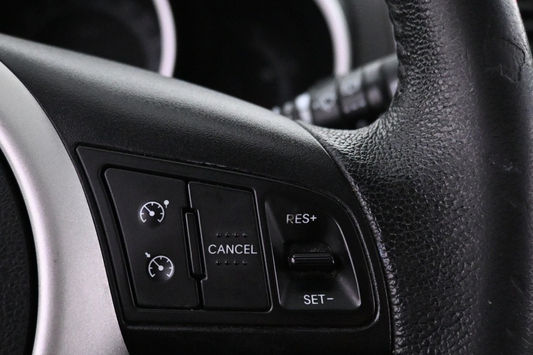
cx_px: 285
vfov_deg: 28.6
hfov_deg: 41.9
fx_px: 696
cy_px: 164
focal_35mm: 47
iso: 4000
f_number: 3.5
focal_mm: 16
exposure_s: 1/80
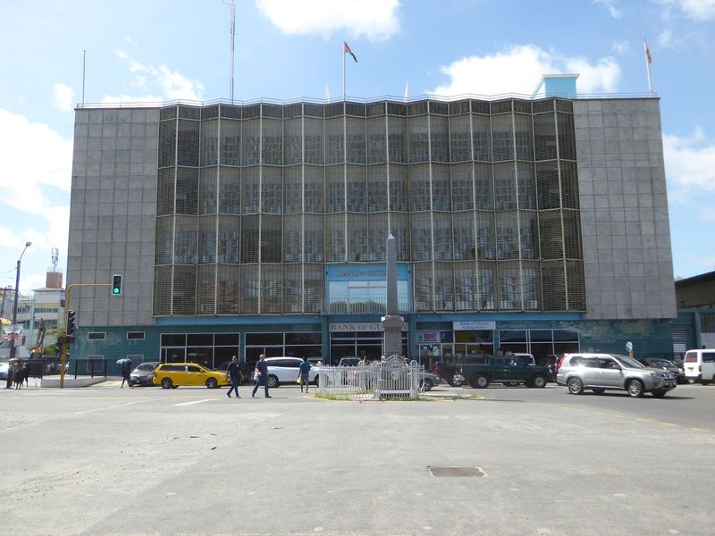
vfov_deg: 44.2
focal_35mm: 32
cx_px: 358
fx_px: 661
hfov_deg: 56.8
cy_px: 268
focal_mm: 5.4
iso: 80
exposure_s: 1/640
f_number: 3.5
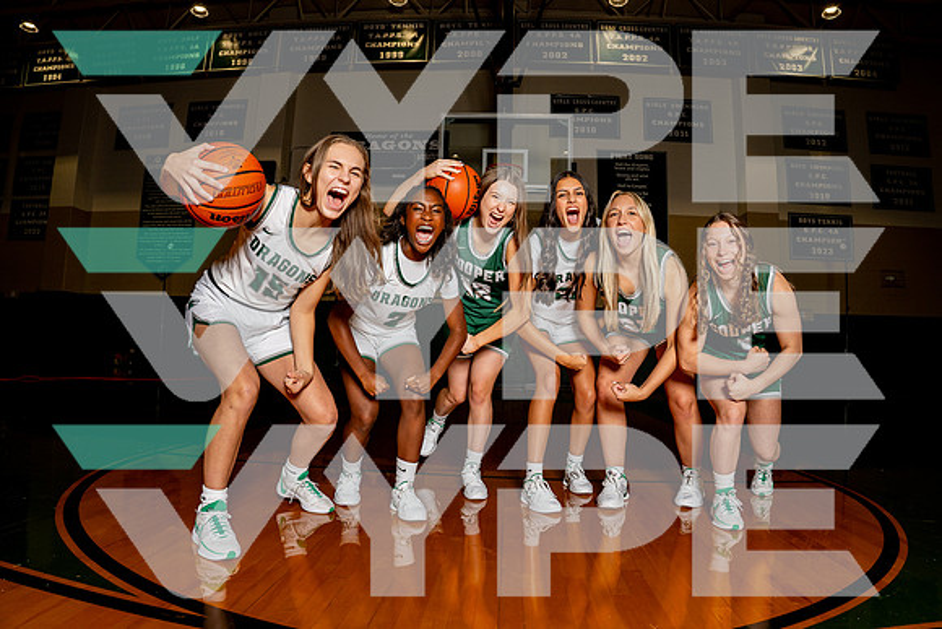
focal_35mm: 22
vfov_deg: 57.9
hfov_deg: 79.3
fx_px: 568
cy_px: 310
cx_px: 472
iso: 160
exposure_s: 1/250
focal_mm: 20
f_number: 5.6
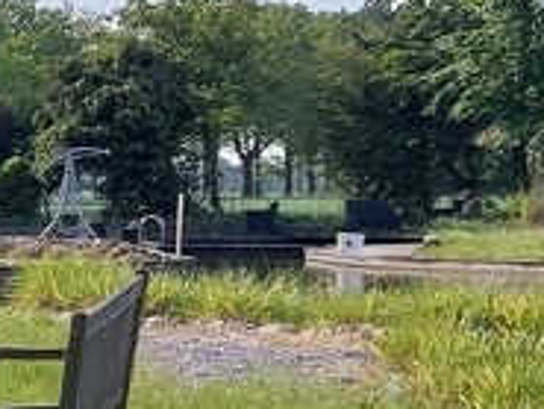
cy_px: 341
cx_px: -788
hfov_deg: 9.9
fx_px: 2721
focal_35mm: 173
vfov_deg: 8.6
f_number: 1.8
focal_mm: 5.23
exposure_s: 1/1021
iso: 25
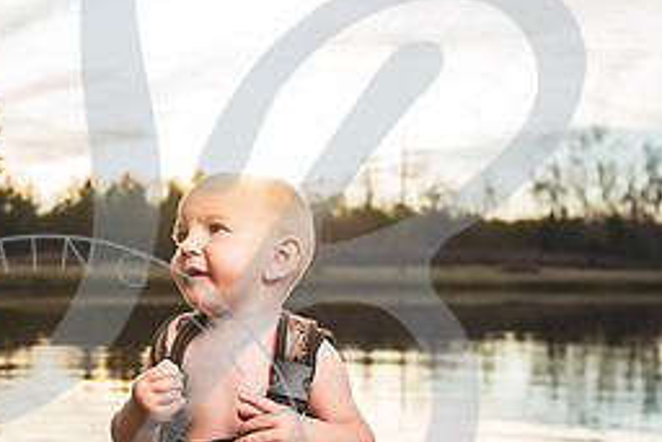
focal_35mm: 57
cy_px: 282
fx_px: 1049
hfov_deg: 34.2
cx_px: 156
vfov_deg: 23.7
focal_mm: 24
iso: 100
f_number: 2.8
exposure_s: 1/1000
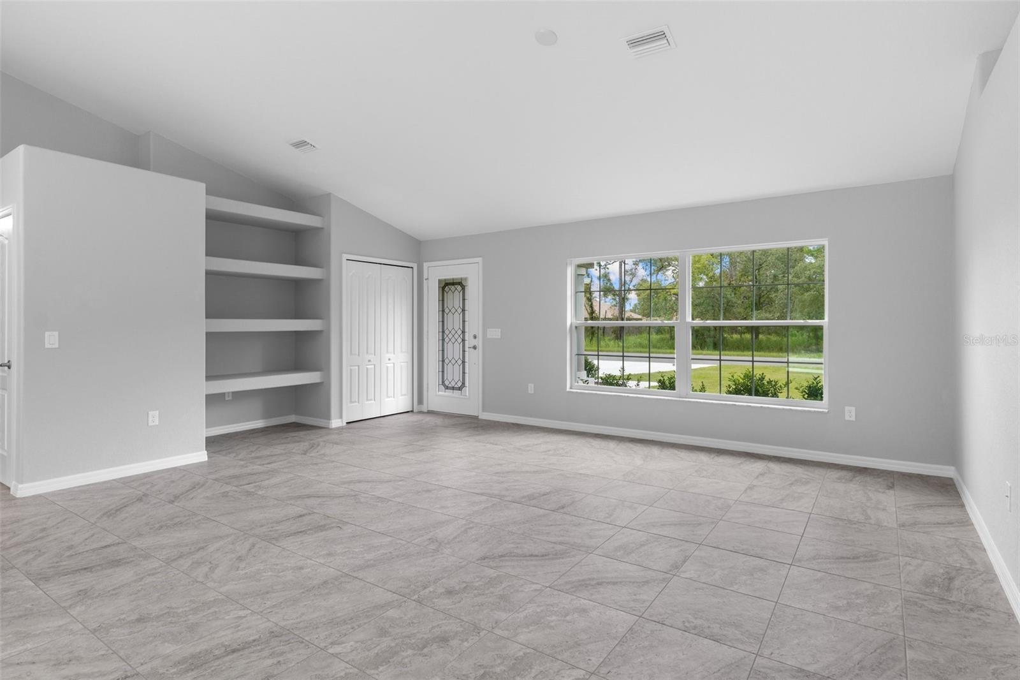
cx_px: 510
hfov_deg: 90.0
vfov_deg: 67.4
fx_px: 510
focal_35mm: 18
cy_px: 340
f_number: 8
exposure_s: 1/2.5
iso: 320
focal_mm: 12
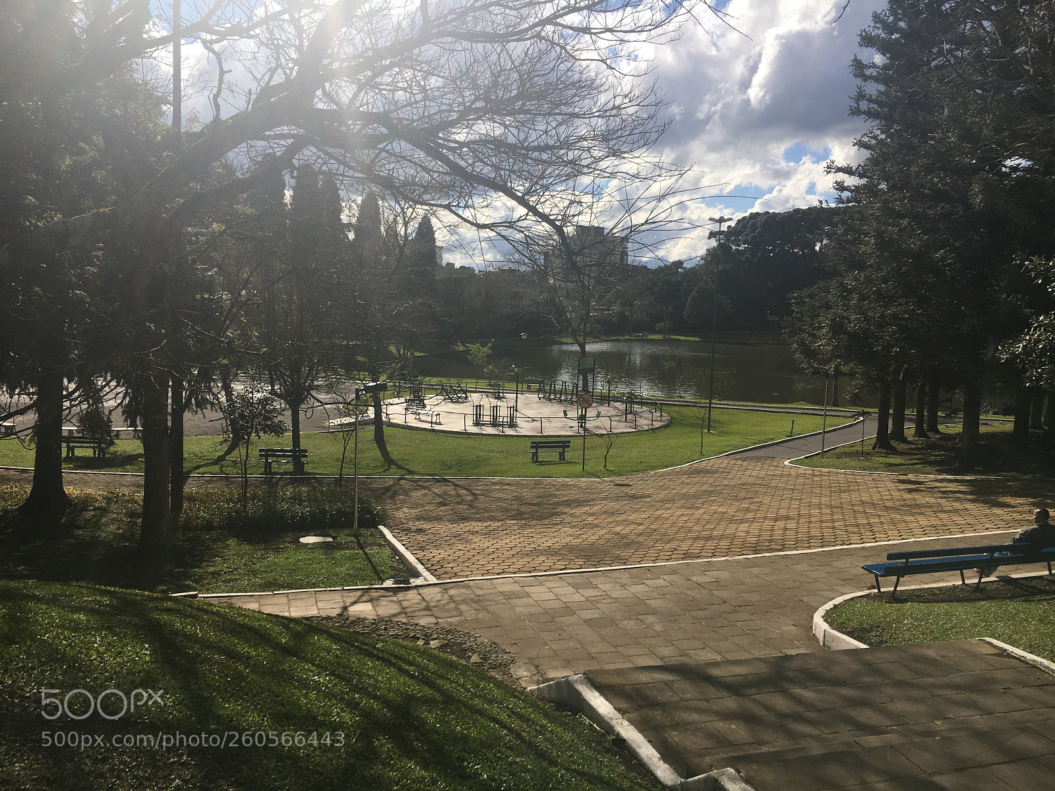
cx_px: 528
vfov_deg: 48.2
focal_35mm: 29
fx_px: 884
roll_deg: -2.4
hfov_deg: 61.7
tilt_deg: -7.0
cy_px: 396
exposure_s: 1/2747
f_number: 2.2
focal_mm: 4.15
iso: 25
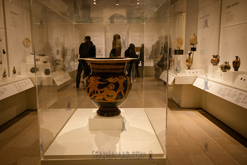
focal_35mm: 30
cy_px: 82
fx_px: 207
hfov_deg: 61.6
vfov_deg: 43.4
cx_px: 124
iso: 500
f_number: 3.8
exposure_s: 1/60
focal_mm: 19.5
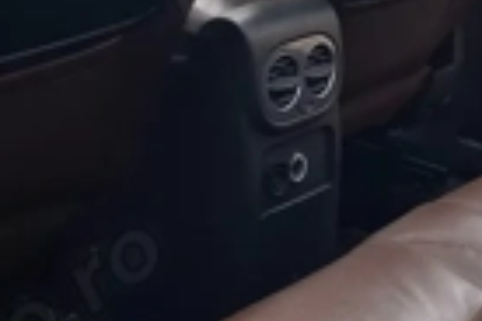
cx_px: 206
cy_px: -98
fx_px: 1392
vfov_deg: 12.7
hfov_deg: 19.6
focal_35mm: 104
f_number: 1.8
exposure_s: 1/120
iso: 320
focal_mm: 5.54
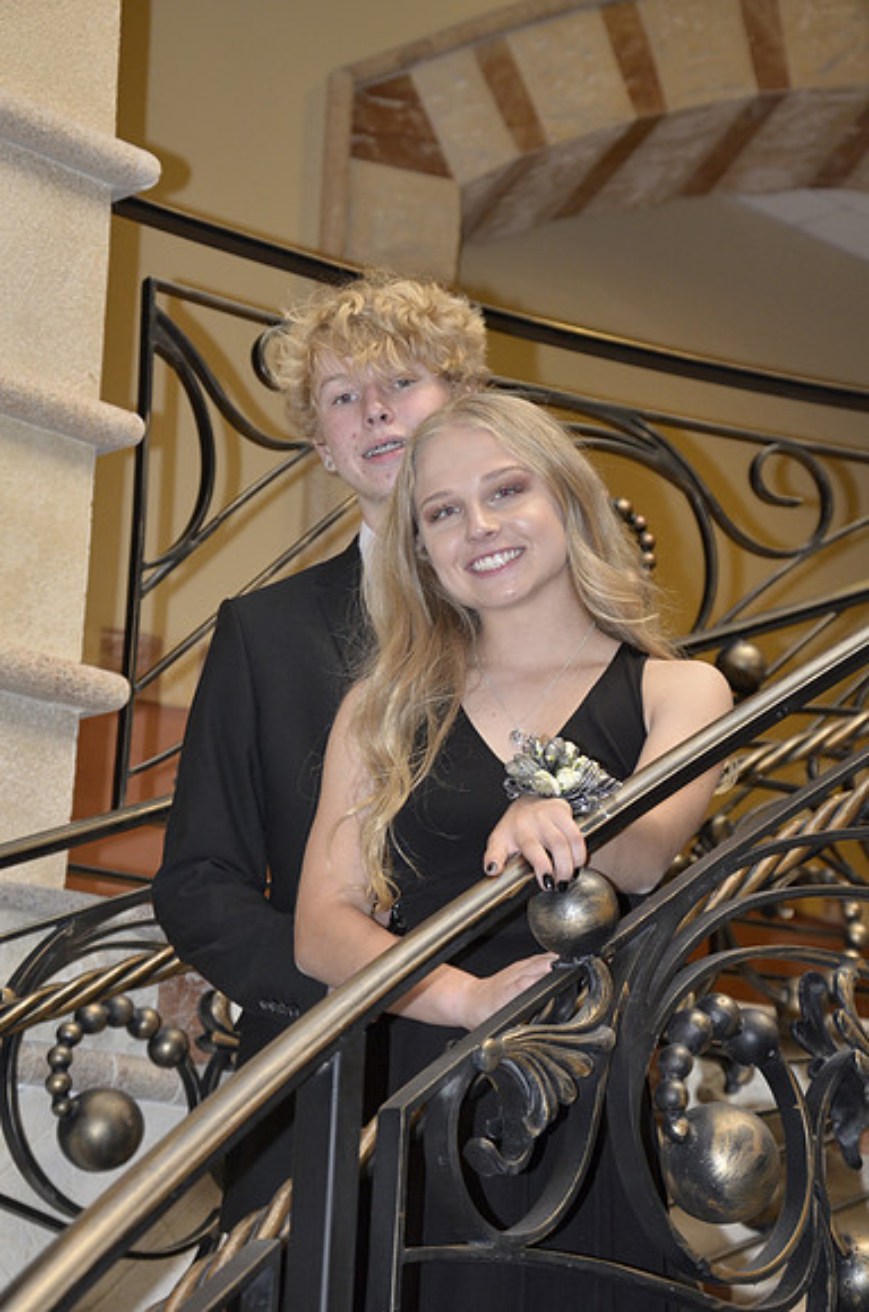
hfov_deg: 14.6
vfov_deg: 22.0
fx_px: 3383
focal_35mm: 93
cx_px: 434
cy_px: 656
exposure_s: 1/30
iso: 800
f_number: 4.8
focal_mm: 62
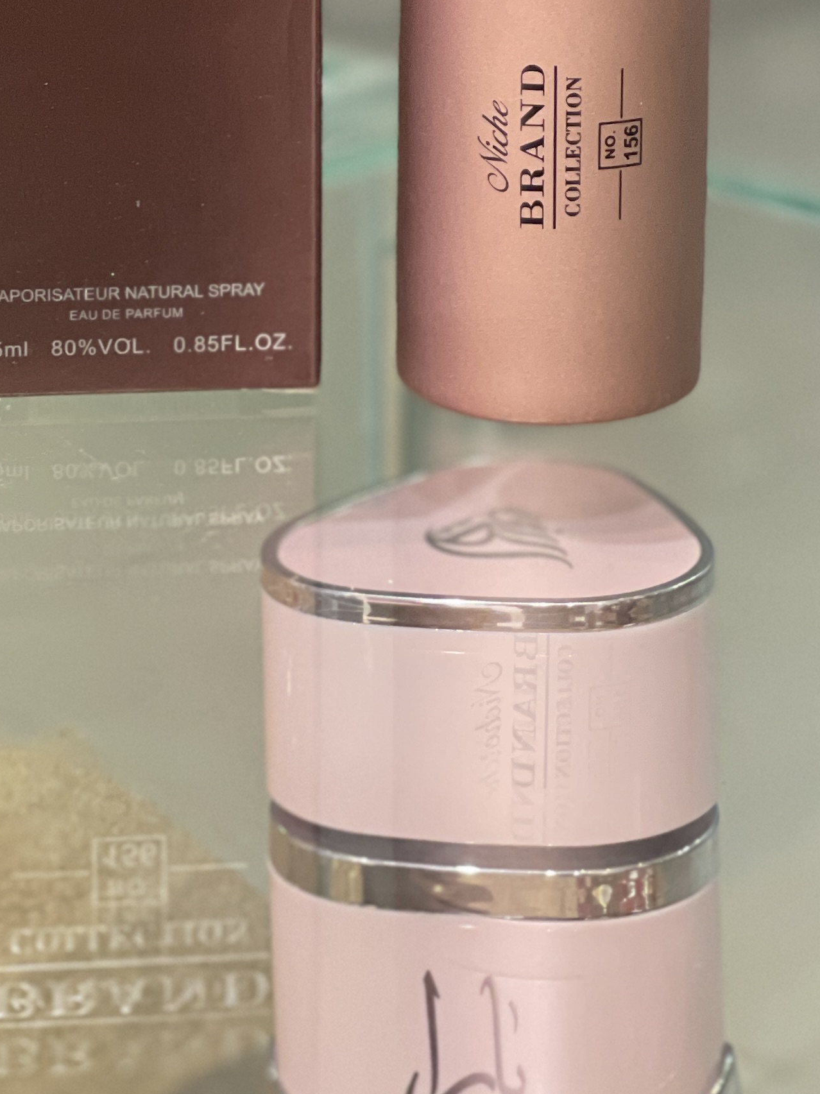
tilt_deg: -11.8
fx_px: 3886
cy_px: -110
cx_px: 461
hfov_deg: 12.0
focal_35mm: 123
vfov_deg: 15.6
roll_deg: -0.2
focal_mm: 6
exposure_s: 1/100
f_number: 2
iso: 250
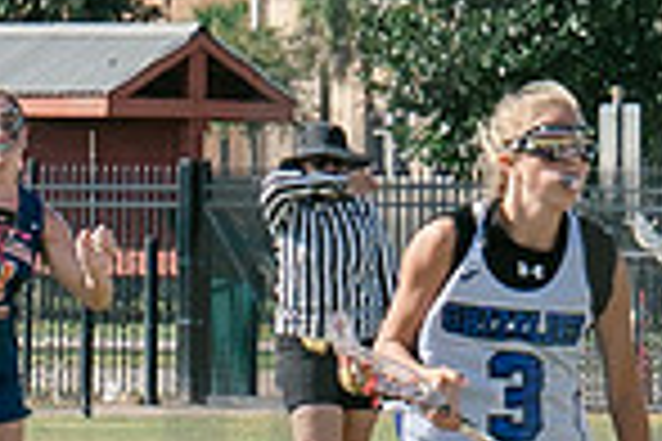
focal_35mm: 878
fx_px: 16144
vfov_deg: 1.6
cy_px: 552
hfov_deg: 2.3
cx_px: 1731
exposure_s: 1/1000
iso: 250
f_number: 5.6
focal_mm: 70
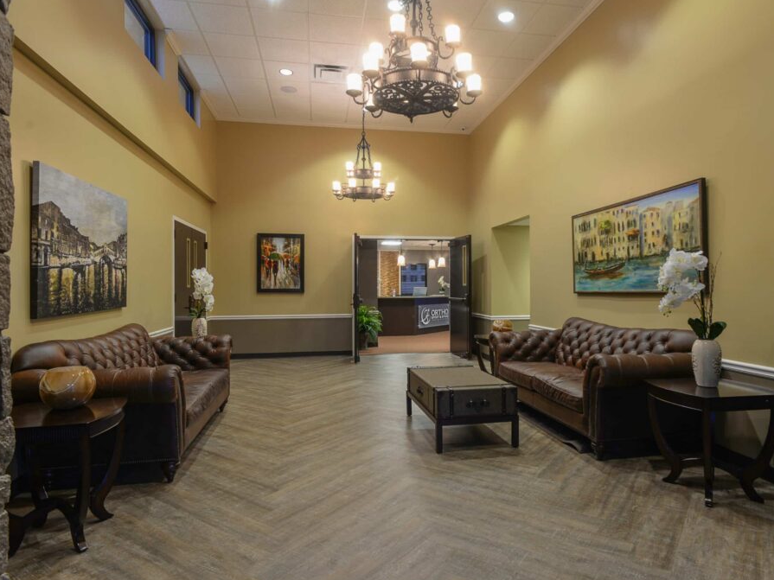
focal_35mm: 22
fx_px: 492
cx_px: 411
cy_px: 288
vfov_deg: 61.1
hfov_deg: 76.3
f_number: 9
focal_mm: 20
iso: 100
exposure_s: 1/1.25
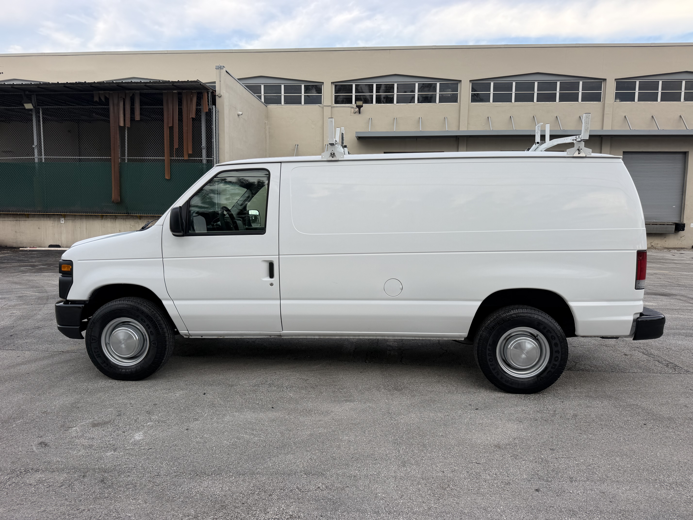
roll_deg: +0.8
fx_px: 480
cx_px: 346
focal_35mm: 24
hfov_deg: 71.6
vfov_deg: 56.8
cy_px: 260
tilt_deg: -6.4
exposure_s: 1/450
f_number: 1.78
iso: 80
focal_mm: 6.76
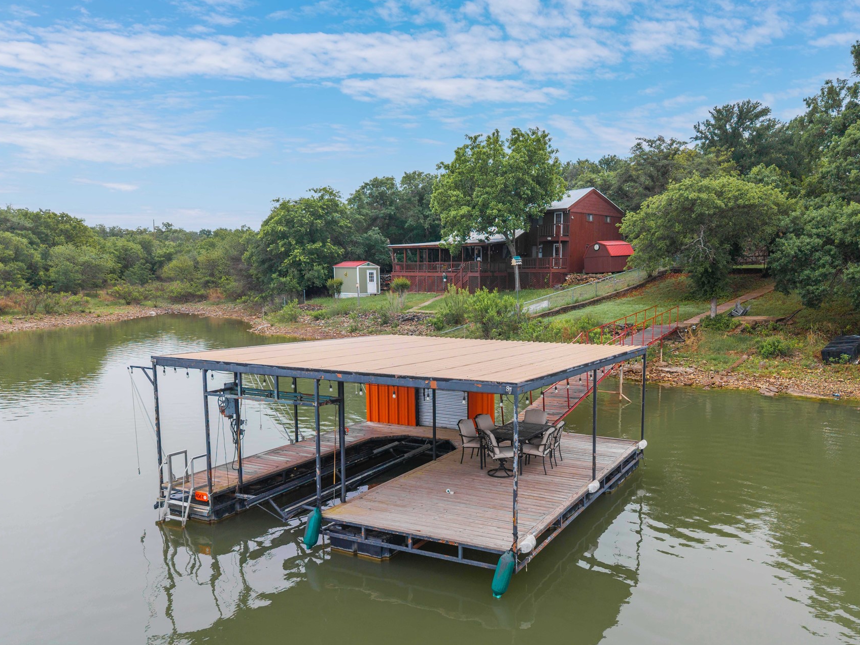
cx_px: 490
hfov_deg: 61.4
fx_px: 720
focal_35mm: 29
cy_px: 372
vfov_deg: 48.1
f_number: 1.8
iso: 170
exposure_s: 1/1000
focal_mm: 8.67
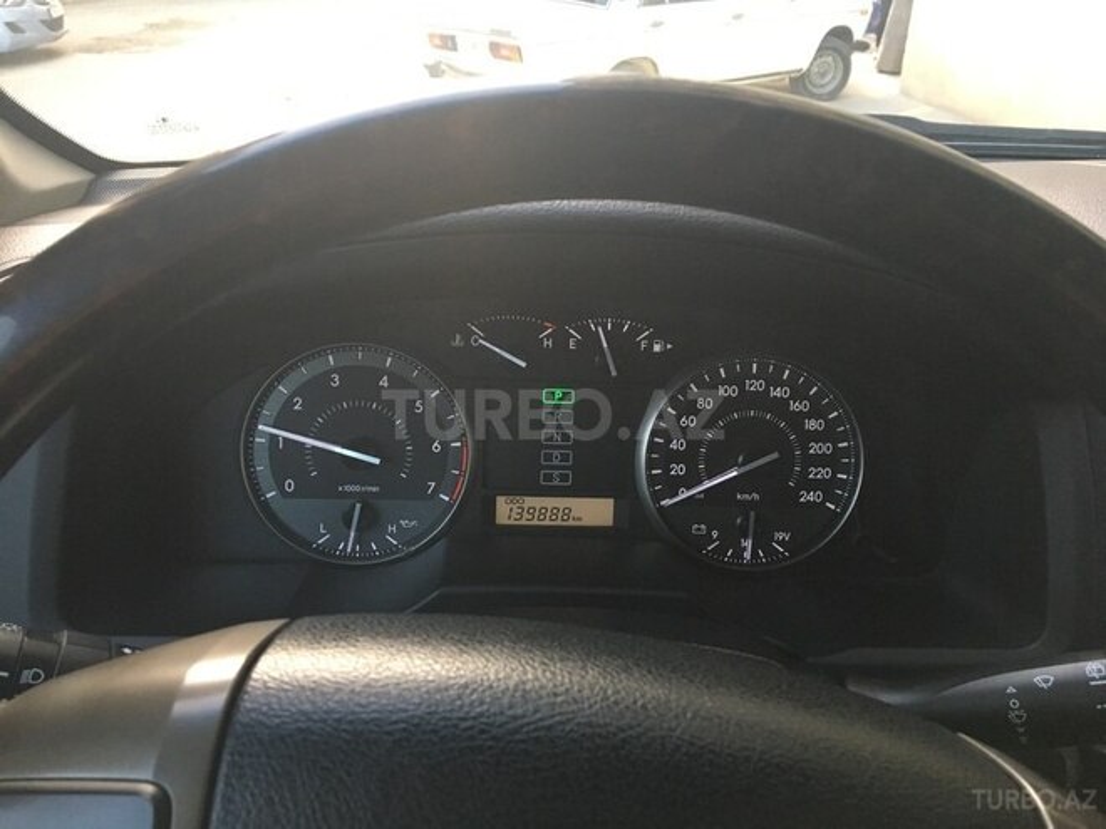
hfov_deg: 61.7
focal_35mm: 29
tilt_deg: -27.0
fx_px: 927
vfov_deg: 48.2
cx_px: 553
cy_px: 414
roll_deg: -1.2
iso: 160
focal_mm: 4.15
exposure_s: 1/33
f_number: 2.2
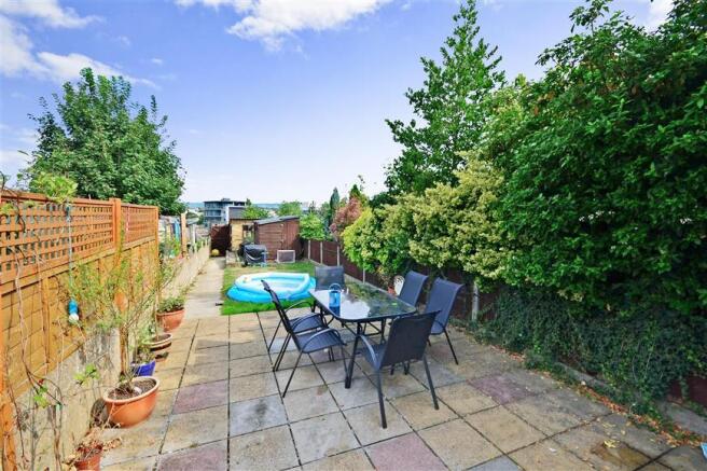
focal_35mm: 15
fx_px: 294
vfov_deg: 77.3
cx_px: 354
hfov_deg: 100.4
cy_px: 236
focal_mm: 10
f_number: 11
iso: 200
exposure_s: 1/60
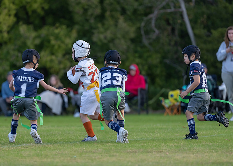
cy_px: 89
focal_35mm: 257
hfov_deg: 7.8
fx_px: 1699
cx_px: 86
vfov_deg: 5.6
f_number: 2.8
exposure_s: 1/1000
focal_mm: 200
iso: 800
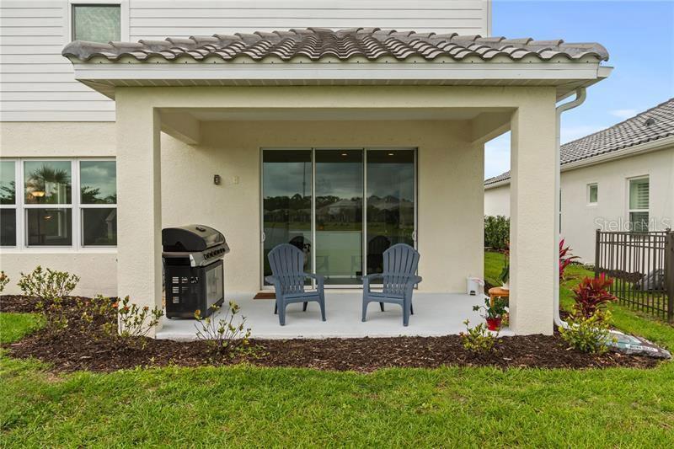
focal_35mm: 24
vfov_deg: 53.1
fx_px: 449
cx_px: 337
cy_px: 224
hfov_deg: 73.8
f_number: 7.1
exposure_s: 1/200
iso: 100
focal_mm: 16
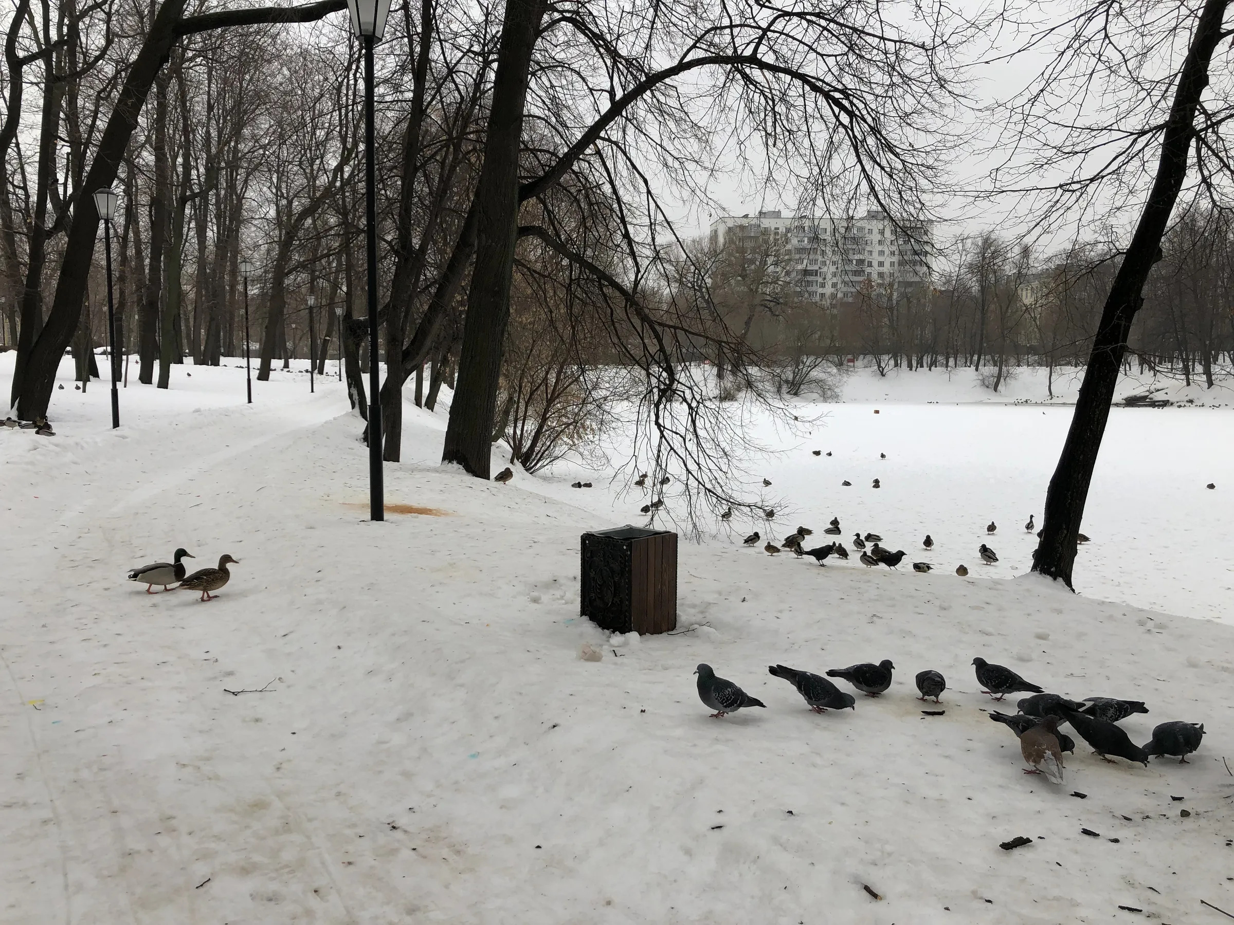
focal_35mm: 28
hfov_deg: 63.4
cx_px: 617
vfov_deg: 49.7
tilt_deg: -5.9
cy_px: 462
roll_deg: +0.3
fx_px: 998
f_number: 1.8
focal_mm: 4
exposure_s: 1/338
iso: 20
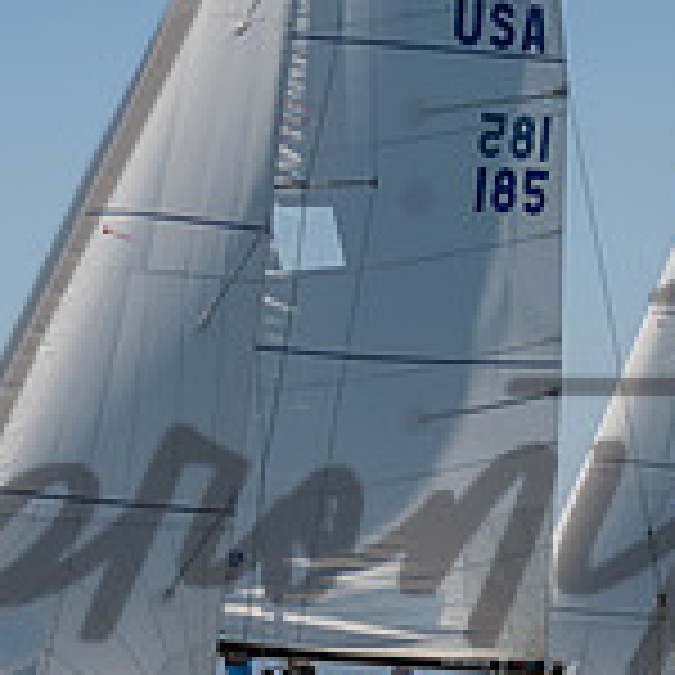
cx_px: 266
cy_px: 477
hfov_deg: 9.3
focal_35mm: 189
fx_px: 4170
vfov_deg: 9.2
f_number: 9
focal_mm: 55
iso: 640
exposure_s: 1/1000
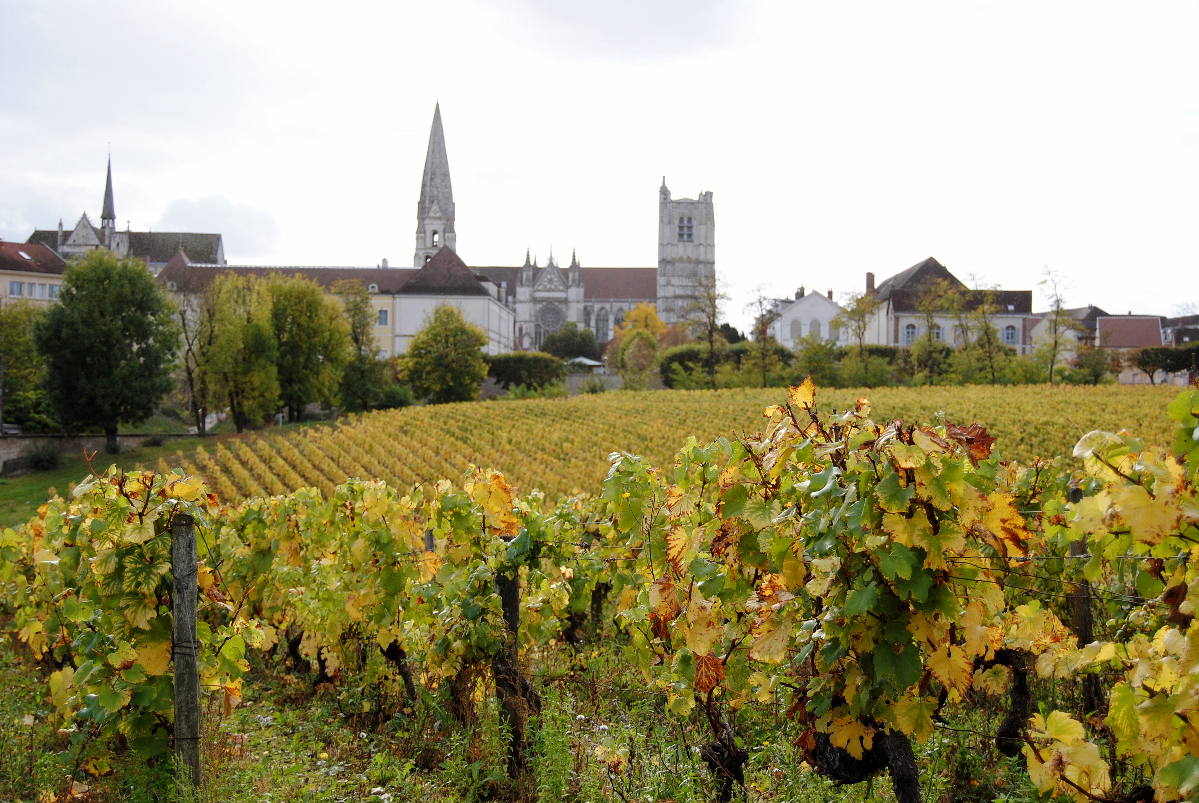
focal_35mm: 60
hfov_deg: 33.4
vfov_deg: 22.7
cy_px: 402
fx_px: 2001
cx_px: 600
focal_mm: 40
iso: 200
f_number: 5
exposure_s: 1/640
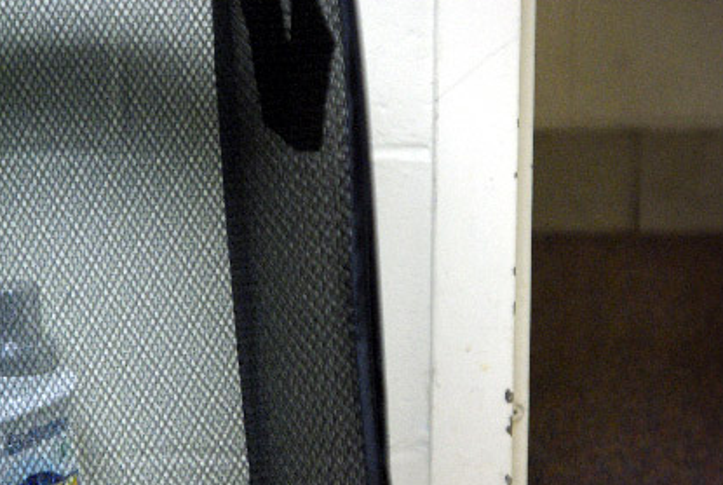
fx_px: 2796
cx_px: 293
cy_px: 309
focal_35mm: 139
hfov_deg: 14.7
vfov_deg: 9.9
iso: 1000
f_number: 4.5
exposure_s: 1/25
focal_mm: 70
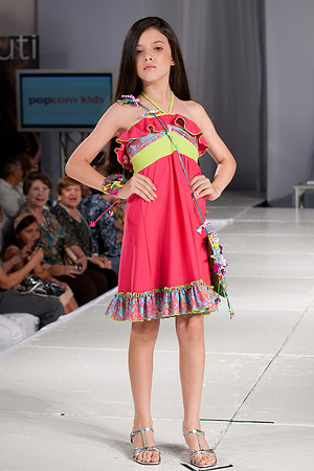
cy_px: 236
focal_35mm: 70
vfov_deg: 28.8
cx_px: 157
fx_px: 916
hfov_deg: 19.5
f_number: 5
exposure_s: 1/125
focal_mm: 70
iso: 200
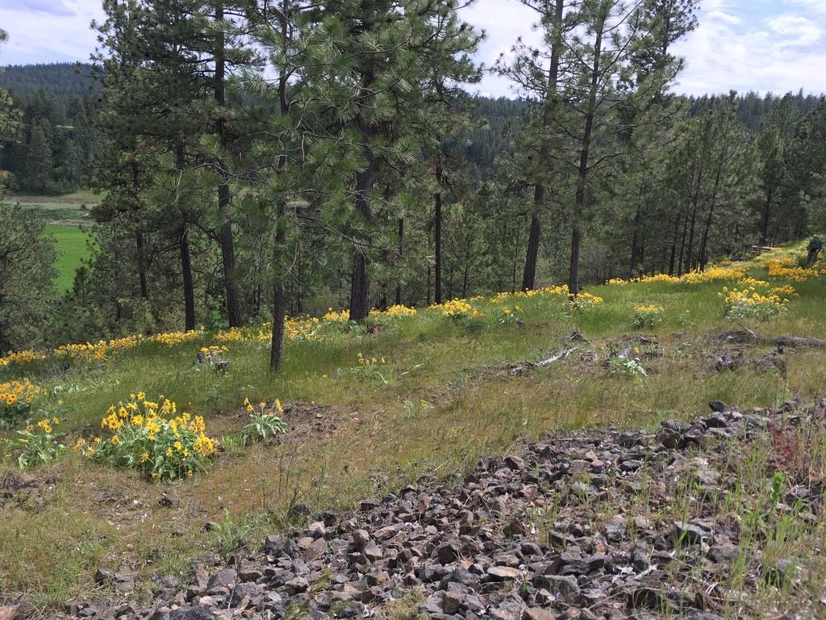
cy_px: 310
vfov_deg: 48.2
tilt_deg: -15.3
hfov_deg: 61.7
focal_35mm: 29
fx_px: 692
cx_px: 413
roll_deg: -2.8
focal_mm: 4.15
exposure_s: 1/541
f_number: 2.2
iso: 25
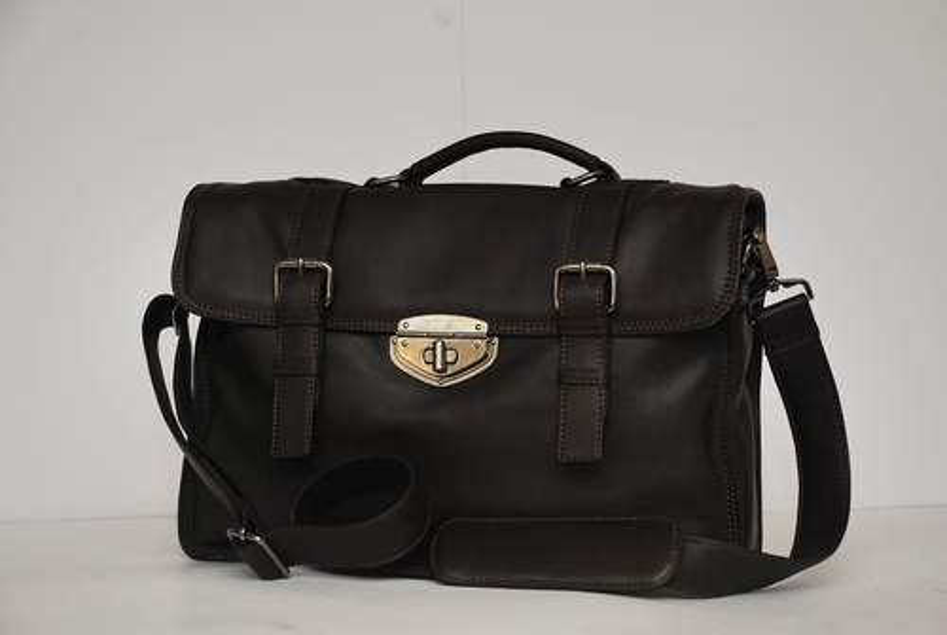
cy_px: 318
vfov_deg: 17.6
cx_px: 474
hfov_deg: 26.0
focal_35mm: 78
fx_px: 2055
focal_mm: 52
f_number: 5.6
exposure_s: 1/100
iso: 400
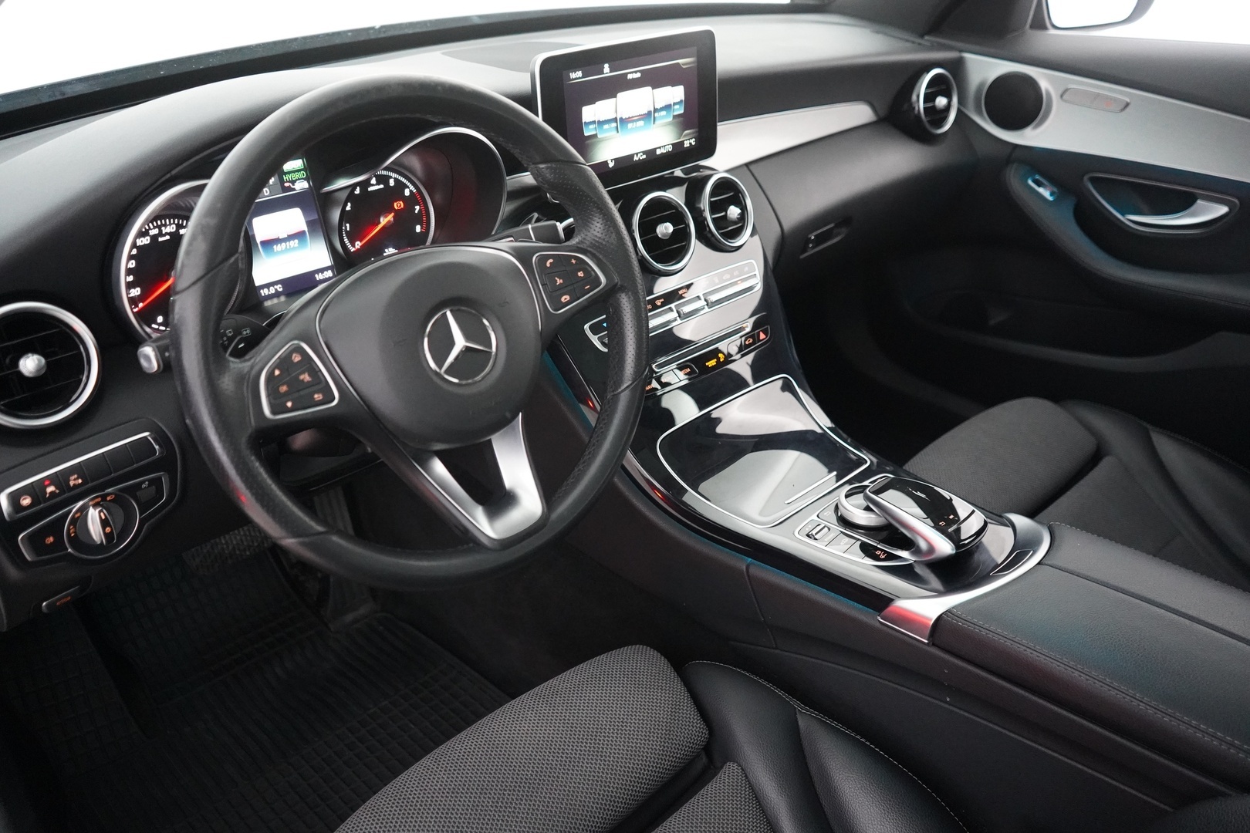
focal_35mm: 28
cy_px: 416
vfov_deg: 46.4
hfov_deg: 65.5
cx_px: 625
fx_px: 972
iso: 10000
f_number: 3.5
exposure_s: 1/60
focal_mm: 28
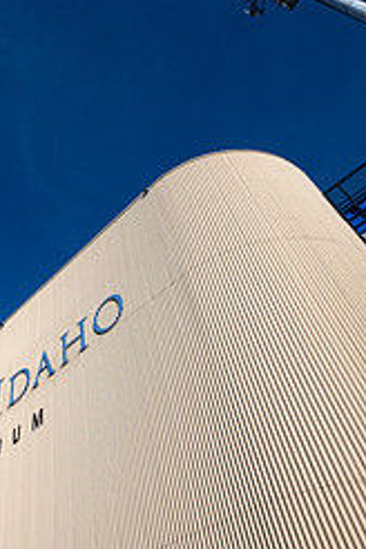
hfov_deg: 36.8
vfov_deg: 57.2
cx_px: 20
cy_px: 267
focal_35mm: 33
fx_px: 503
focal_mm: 14
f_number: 7.1
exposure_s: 1/800
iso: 100
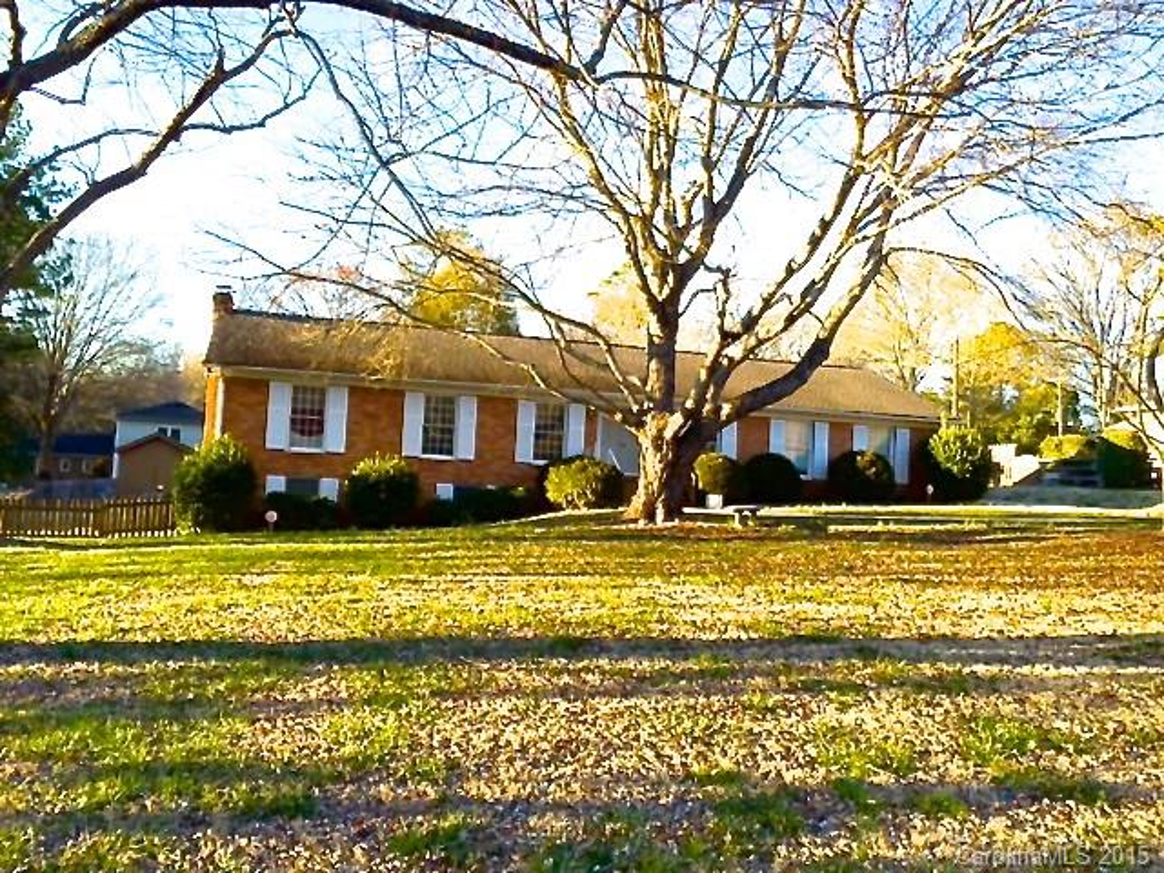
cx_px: 582
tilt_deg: +2.3
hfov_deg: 61.7
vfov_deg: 48.2
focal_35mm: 29
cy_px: 436
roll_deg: -2.8
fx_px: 975
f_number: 2.2
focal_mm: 4.15
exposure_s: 1/542
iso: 32
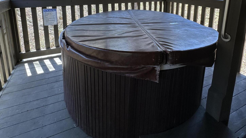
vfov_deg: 47.2
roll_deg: +0.4
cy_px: 10
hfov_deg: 83.8
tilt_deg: -6.5
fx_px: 137
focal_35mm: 21
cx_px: 122
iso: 50
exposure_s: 1/120
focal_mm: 2.22
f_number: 2.2
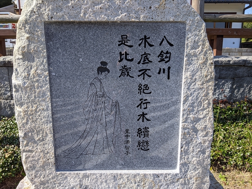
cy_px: 94
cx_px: 126
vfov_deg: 51.4
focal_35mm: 27
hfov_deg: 65.3
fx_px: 197
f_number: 1.8
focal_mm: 4.44
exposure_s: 1/1466
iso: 56
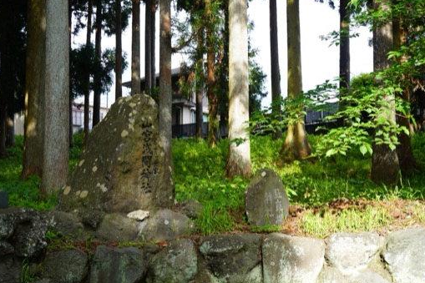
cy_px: 169
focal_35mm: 44
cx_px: 215
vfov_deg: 30.4
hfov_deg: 44.5
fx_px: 519
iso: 100
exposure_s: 1/80
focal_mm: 35
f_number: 5
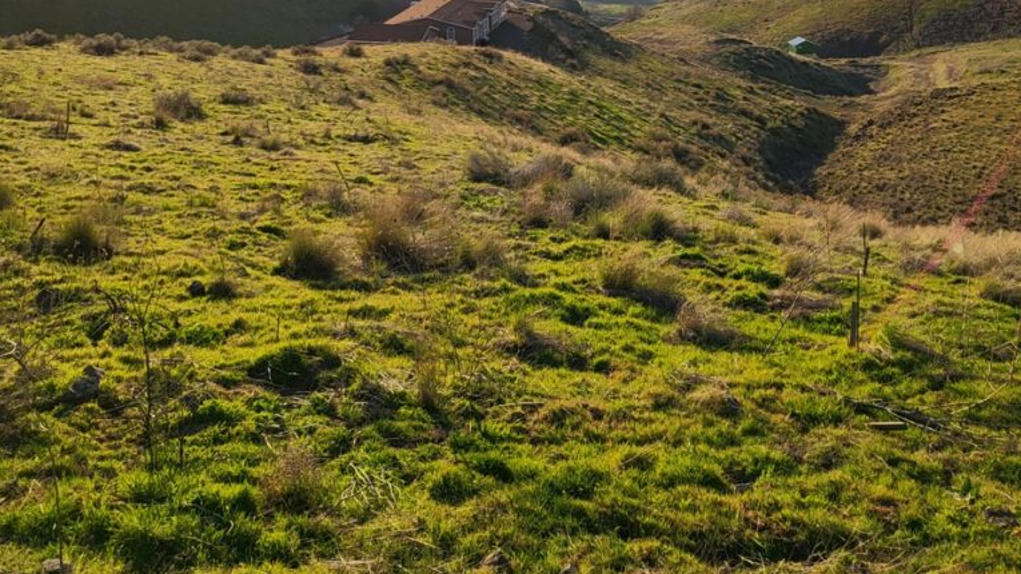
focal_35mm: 35
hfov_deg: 56.6
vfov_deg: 30.5
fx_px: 947
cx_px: 510
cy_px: -44
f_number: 1.8
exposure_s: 1/2737
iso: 40
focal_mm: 5
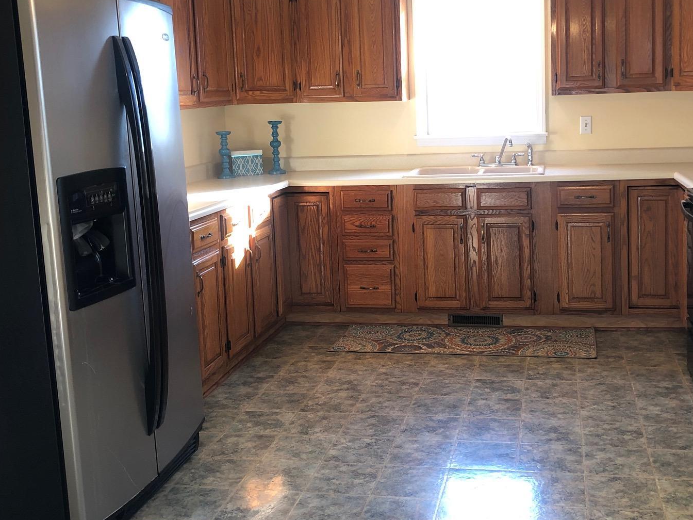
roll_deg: +2.5
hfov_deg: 44.7
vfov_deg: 34.2
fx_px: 841
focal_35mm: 42
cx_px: 400
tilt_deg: -6.9
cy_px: 203
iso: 40
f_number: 1.8
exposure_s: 1/17
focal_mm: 4
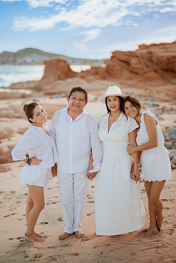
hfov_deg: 23.4
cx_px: 88
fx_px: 425
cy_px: 132
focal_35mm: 58
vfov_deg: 34.5
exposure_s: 1/4000
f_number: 1.4
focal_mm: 58
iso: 200
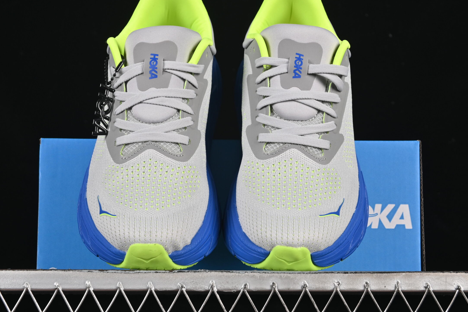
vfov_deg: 15.4
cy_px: 157
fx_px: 1157
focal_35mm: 89
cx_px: 232
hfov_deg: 22.9
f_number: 8
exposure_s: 1/80
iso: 160
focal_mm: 50
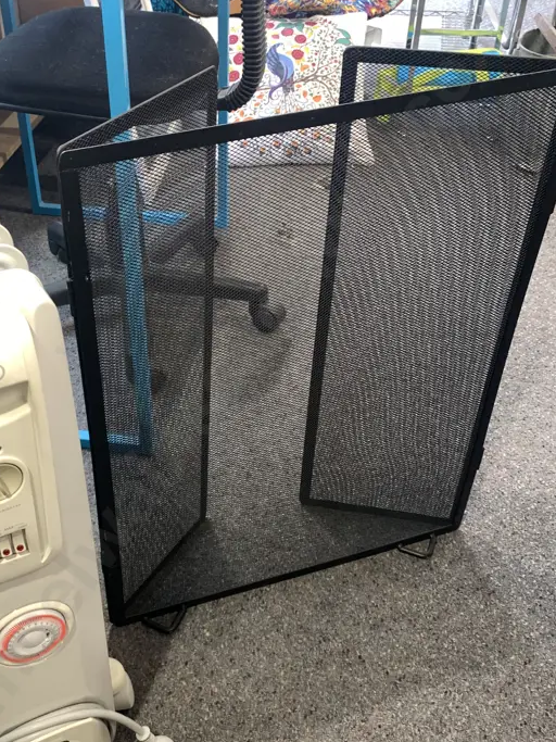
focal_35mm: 39
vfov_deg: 47.7
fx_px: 835
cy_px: 426
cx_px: 191
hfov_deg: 36.5
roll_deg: +1.6
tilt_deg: -40.9
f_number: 1.8
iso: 160
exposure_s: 1/50
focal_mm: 4.25
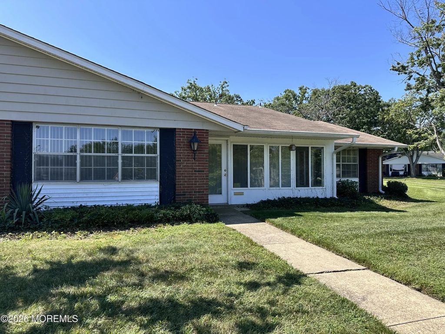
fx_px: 309
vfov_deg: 56.8
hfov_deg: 71.6
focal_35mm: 24
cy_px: 167
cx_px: 222
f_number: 1.78
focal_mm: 6.86
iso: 80
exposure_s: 1/2525
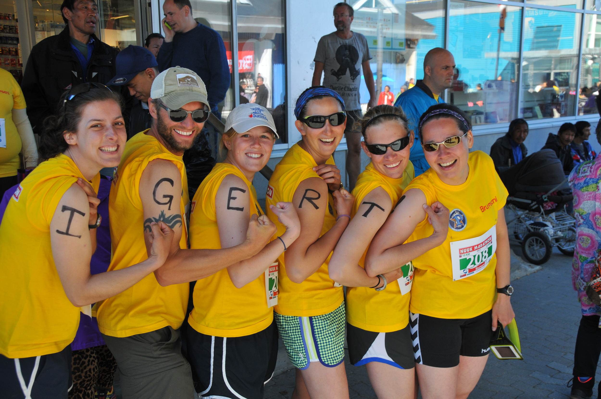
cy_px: 200
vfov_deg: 30.8
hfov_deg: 45.0
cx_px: 300
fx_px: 725
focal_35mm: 44
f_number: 6.3
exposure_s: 1/160
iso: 400
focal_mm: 29
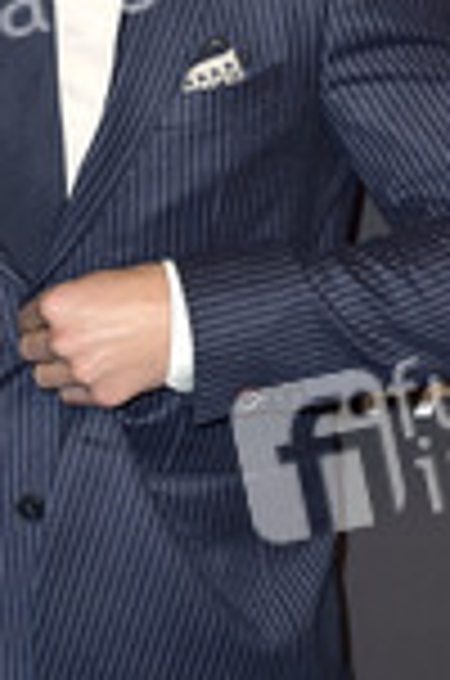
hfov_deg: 7.3
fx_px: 3503
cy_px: 212
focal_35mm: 186
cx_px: 56
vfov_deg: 11.1
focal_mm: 70
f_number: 6.3
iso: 250
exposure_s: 1/250
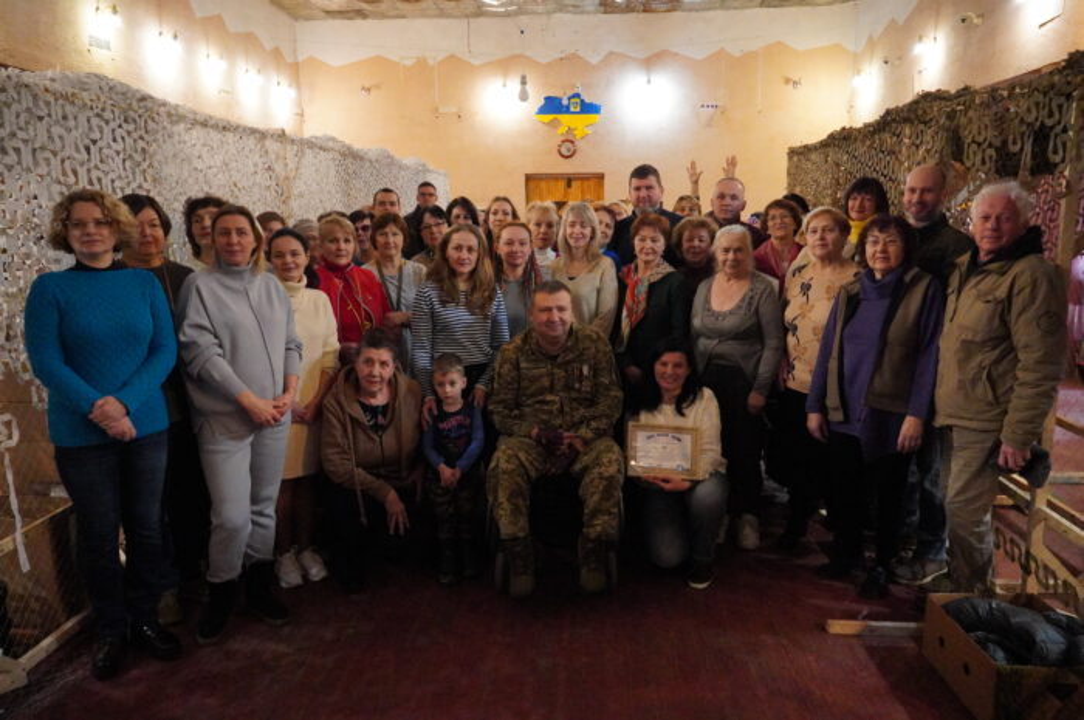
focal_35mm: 27
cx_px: 542
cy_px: 360
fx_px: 812
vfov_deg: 47.8
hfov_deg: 67.4
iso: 5000
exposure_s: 1/125
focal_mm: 18
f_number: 3.5
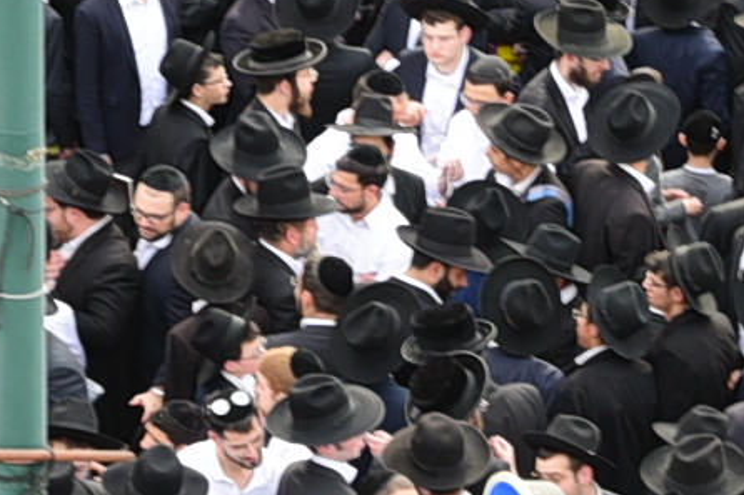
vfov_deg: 4.2
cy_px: 130
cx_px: 1201
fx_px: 6693
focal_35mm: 324
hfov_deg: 6.3
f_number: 3.5
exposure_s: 1/160
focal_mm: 48
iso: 125
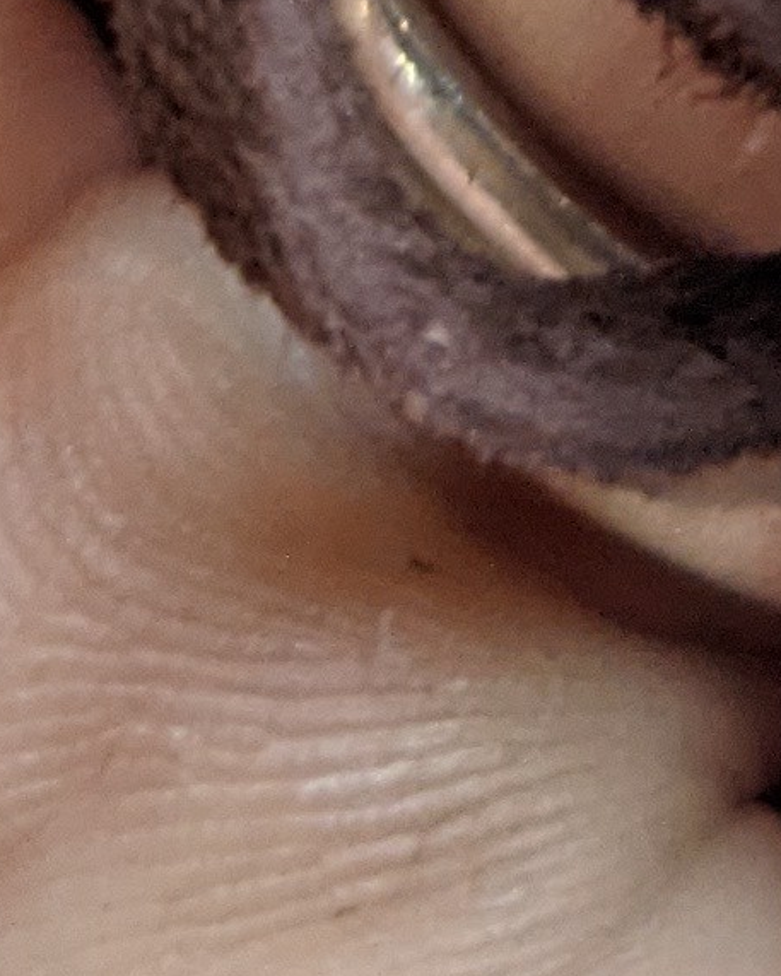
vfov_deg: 9.2
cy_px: -1438
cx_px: 1248
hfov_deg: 8.1
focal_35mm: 186
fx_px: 5373
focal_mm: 4.44
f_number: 1.8
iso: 171
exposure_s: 1/23.7
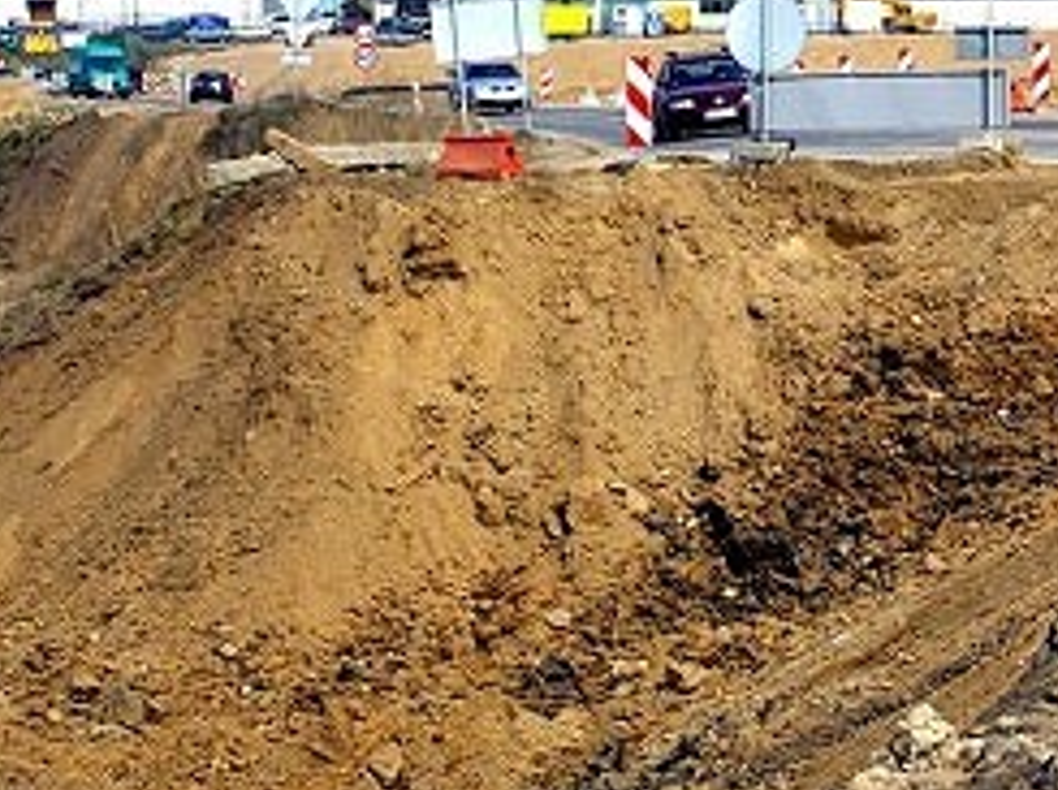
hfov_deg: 14.8
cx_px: 937
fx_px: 4029
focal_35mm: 132
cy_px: 86
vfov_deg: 11.1
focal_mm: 28
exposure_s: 1/250
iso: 200
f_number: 11
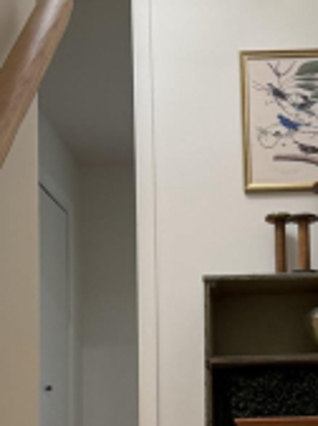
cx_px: 361
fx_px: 1168
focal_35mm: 95
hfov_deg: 15.1
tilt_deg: +8.1
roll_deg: +2.2
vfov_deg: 20.4
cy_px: 357
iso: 200
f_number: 1.78
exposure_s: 1/120
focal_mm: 6.76
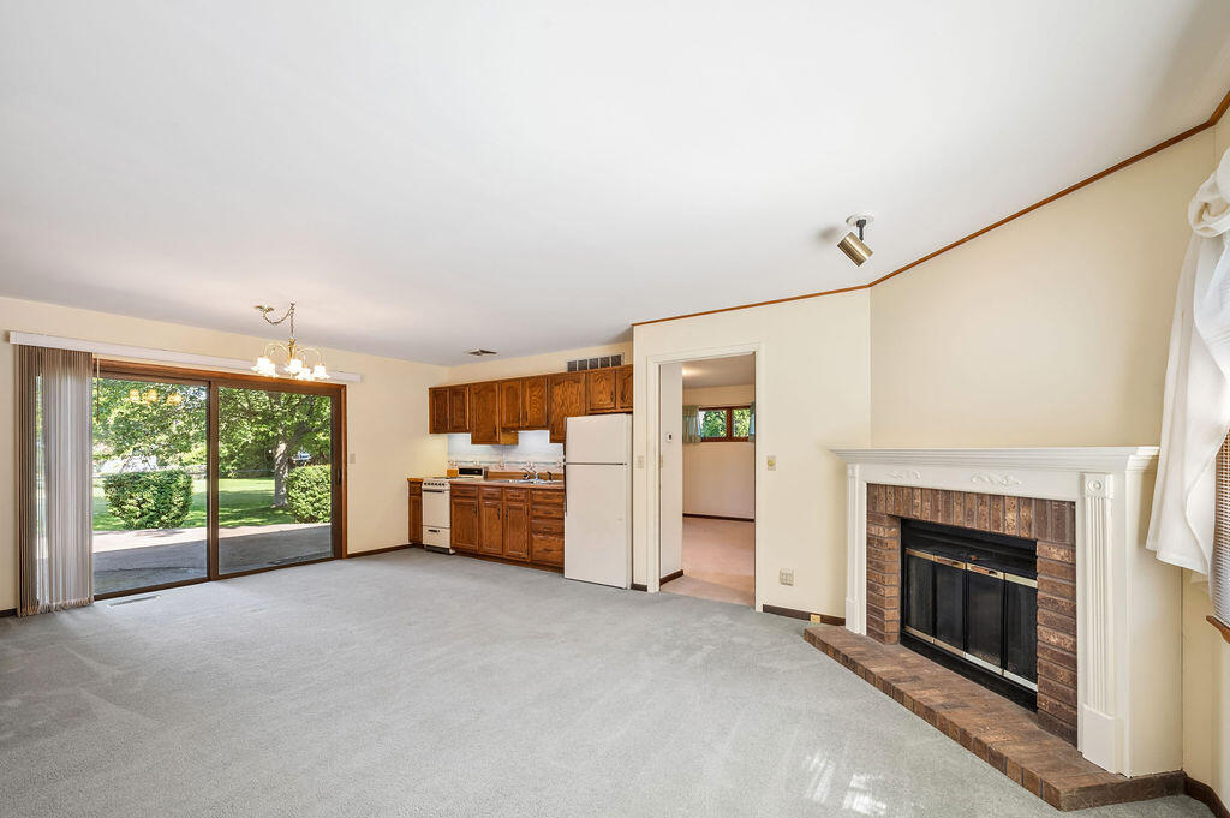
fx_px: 495
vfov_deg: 79.1
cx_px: 615
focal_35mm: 14
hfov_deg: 102.3
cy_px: 409
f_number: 10
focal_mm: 14.5
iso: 250
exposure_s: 1/6
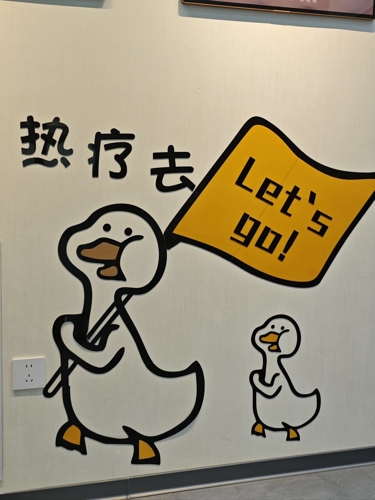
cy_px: 250
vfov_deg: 42.9
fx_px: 636
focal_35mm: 44
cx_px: 188
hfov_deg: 32.9
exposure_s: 1/625
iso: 640
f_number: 1.9
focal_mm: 8.7
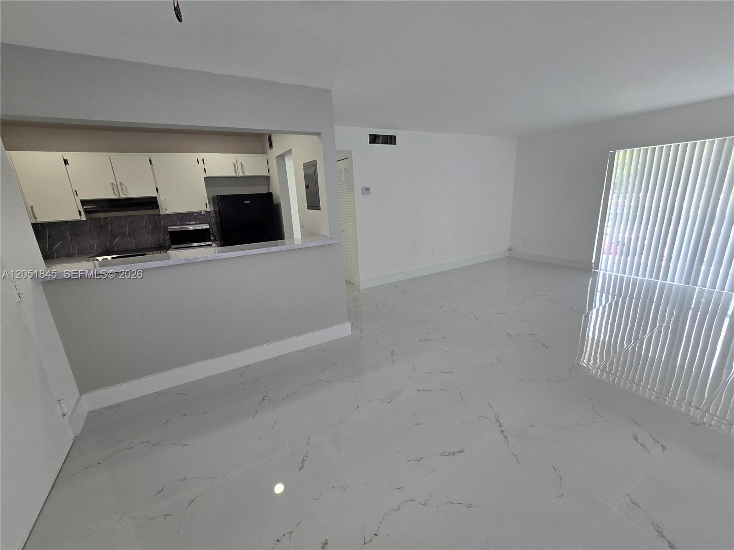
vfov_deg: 89.9
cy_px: 275
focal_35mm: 13
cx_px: 367
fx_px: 276
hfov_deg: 106.2
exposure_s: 1/120
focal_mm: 2.2
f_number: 2.2
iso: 64
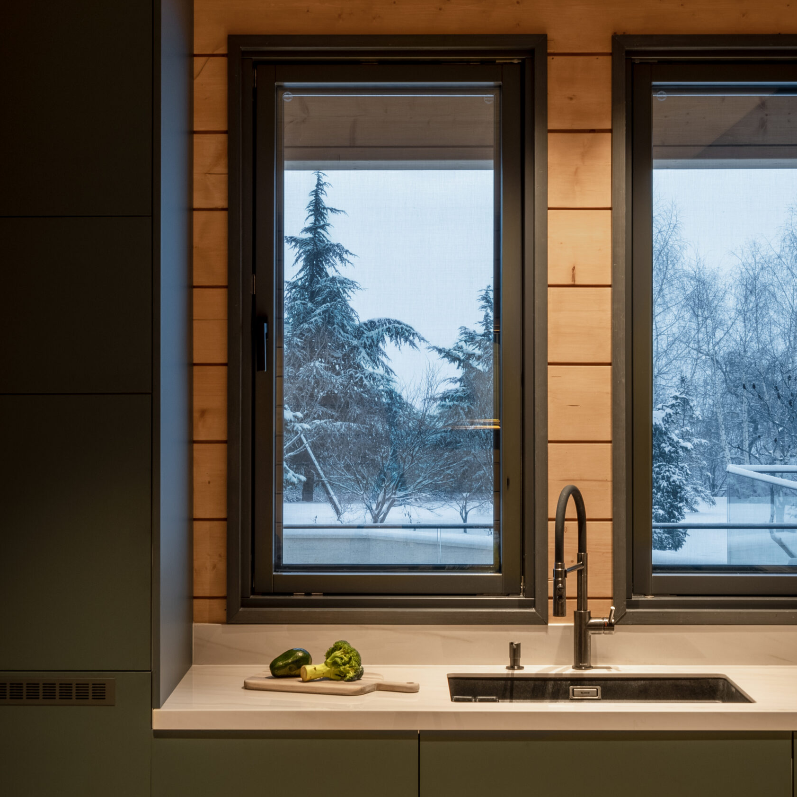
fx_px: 1615
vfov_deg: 27.7
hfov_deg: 27.7
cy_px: 325
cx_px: 401
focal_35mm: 62
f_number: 8
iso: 200
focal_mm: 32
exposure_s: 1/10
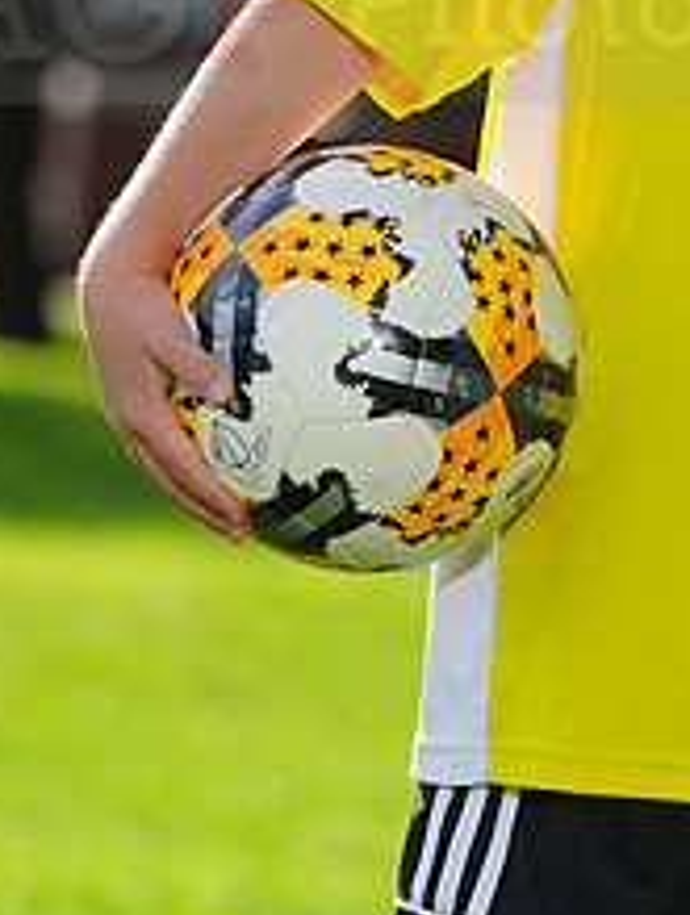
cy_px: -29
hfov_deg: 2.7
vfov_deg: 3.6
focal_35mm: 546
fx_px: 14469
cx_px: 644
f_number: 8
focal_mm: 215
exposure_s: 1/200
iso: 100
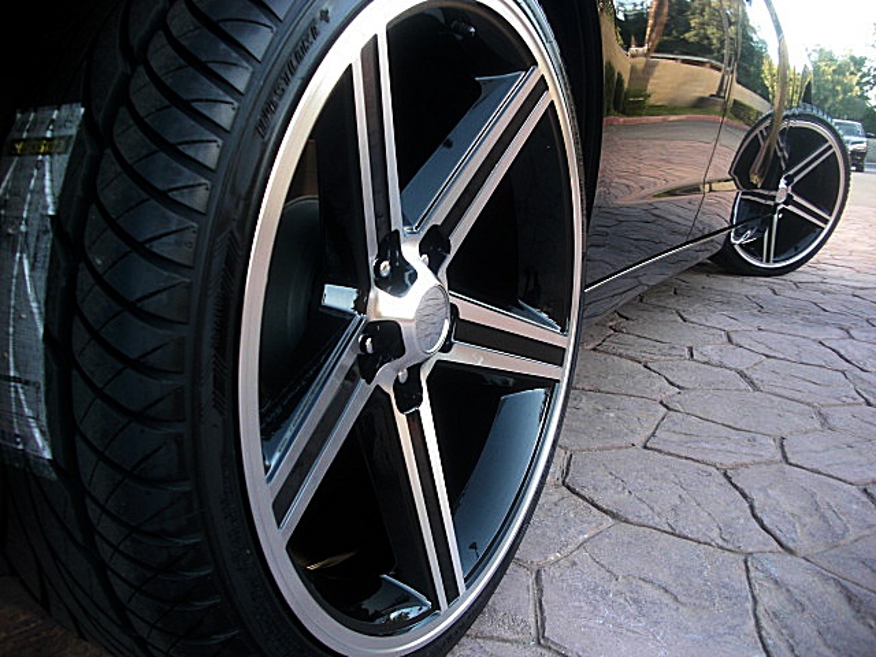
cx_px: 438
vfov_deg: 39.7
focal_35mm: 36
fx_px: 911
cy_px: 328
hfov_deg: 51.4
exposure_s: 1/80
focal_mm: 6.3
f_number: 2.8
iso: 100
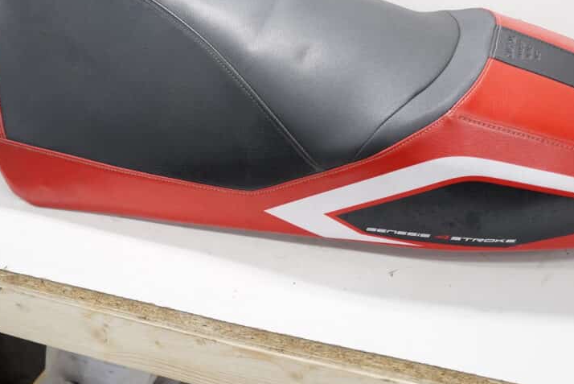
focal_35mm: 43
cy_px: 111
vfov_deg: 30.9
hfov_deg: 45.4
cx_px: 297
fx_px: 686
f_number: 5
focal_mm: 20
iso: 800
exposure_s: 1/60
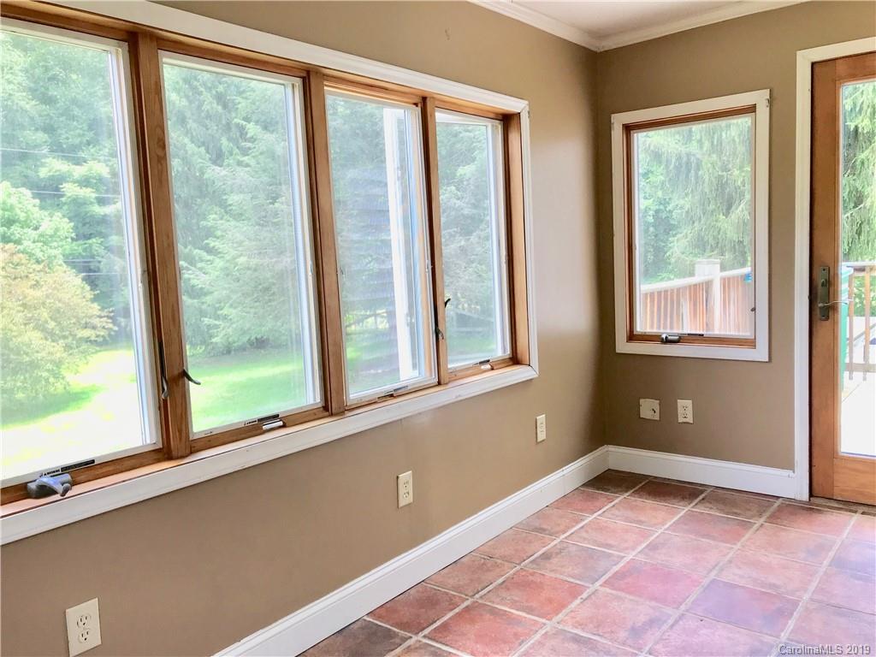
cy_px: 328
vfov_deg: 49.7
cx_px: 438
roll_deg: +2.9
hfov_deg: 63.4
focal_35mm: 28
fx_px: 709
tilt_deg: -6.1
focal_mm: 3.99
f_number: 1.8
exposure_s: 1/120
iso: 32
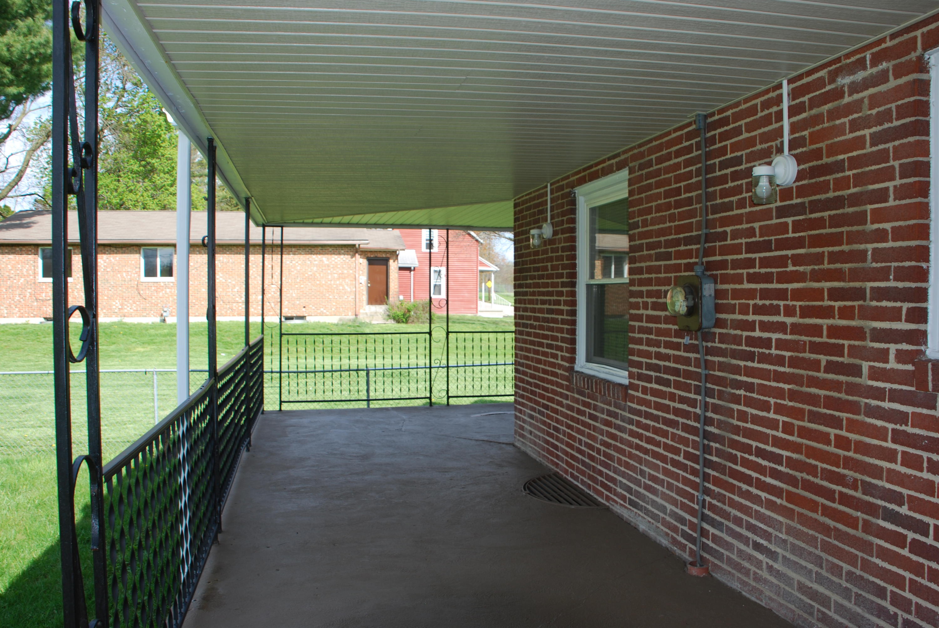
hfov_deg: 67.3
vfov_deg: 48.0
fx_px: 705
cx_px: 470
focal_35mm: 27
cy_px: 314
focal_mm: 18
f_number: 5.6
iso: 100
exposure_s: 1/200
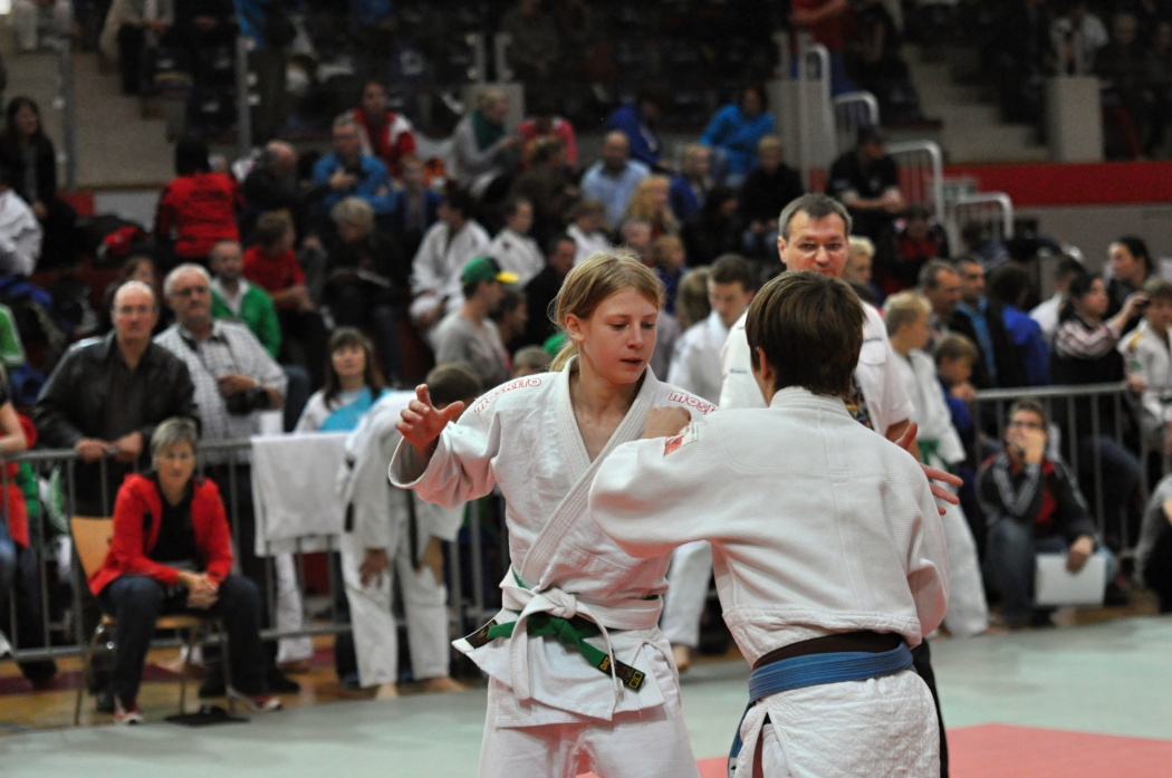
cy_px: 389
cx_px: 586
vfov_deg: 13.0
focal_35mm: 105
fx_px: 3414
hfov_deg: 19.5
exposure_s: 1/1000
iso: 2500
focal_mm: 70
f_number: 2.8
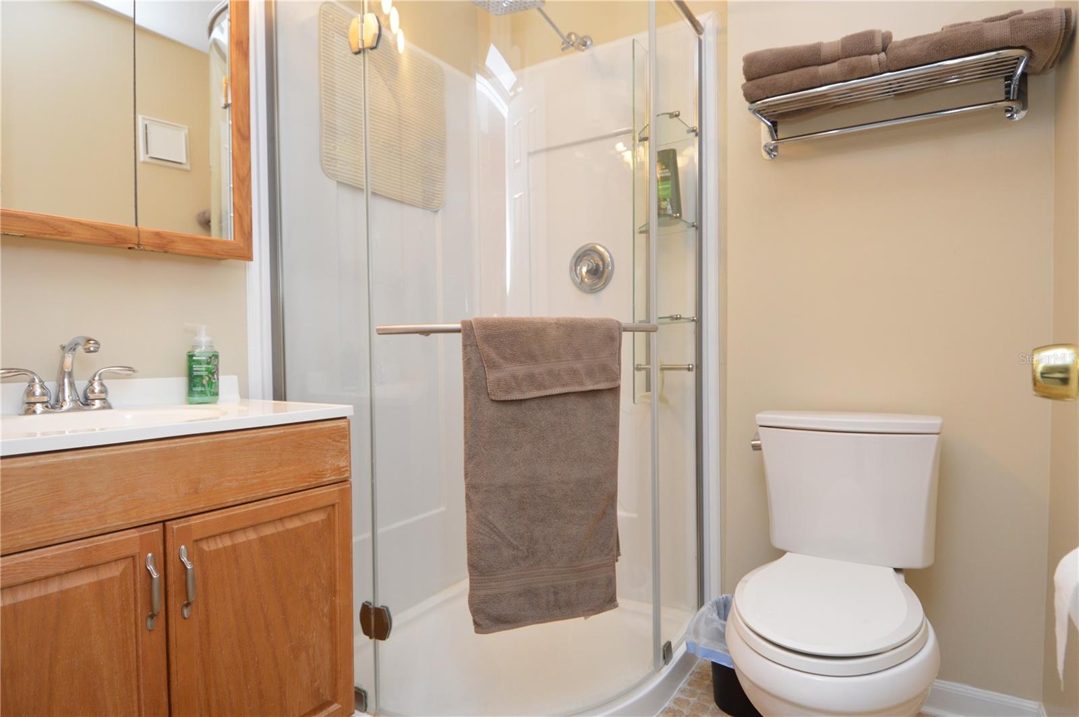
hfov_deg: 90.1
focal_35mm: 18
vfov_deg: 67.3
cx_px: 540
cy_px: 358
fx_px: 539
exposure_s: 1/60
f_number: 4
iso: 500
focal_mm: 12
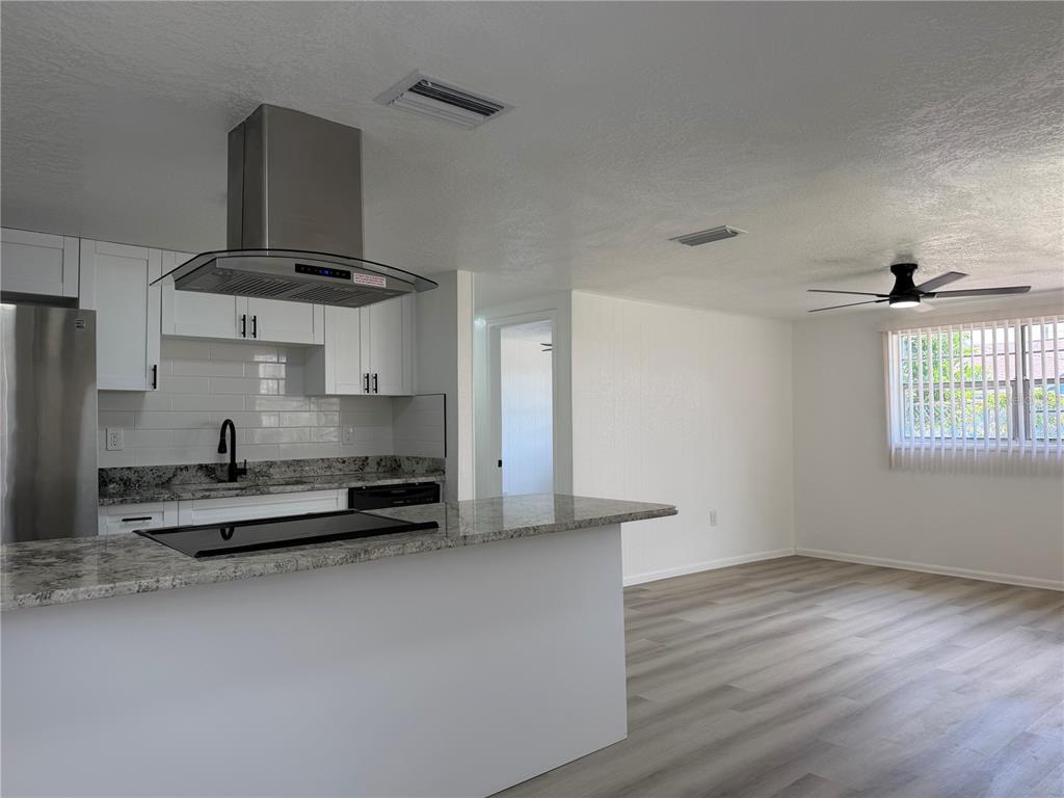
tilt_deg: +1.1
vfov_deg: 56.8
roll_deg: +0.7
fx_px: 738
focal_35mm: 24
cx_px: 532
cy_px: 399
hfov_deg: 71.6
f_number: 1.78
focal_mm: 6.76
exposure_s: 1/171
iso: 64
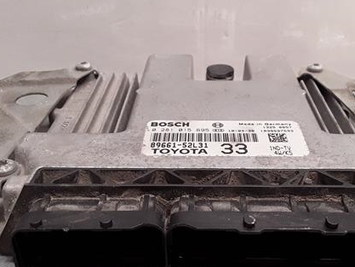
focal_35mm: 43
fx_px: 441
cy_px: 170
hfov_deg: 43.8
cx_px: 198
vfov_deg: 33.4
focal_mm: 2.91
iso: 100
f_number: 1.9
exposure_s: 1/100
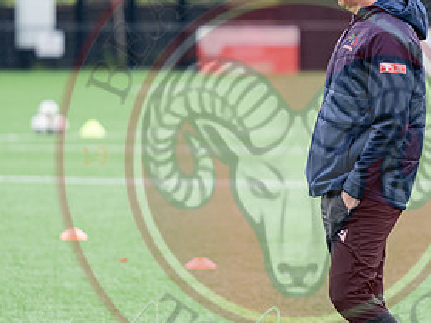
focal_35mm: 370
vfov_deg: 4.0
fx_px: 4605
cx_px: 342
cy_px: 162
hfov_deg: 5.4
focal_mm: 150
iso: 640
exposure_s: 1/1600
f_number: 2.8
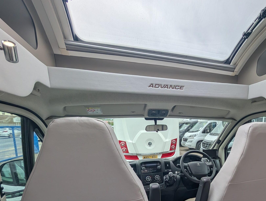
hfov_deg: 81.9
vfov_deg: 64.9
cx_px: 176
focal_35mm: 19
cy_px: 149
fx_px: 146
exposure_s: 1/1104
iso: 52
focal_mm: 2.02
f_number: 1.7
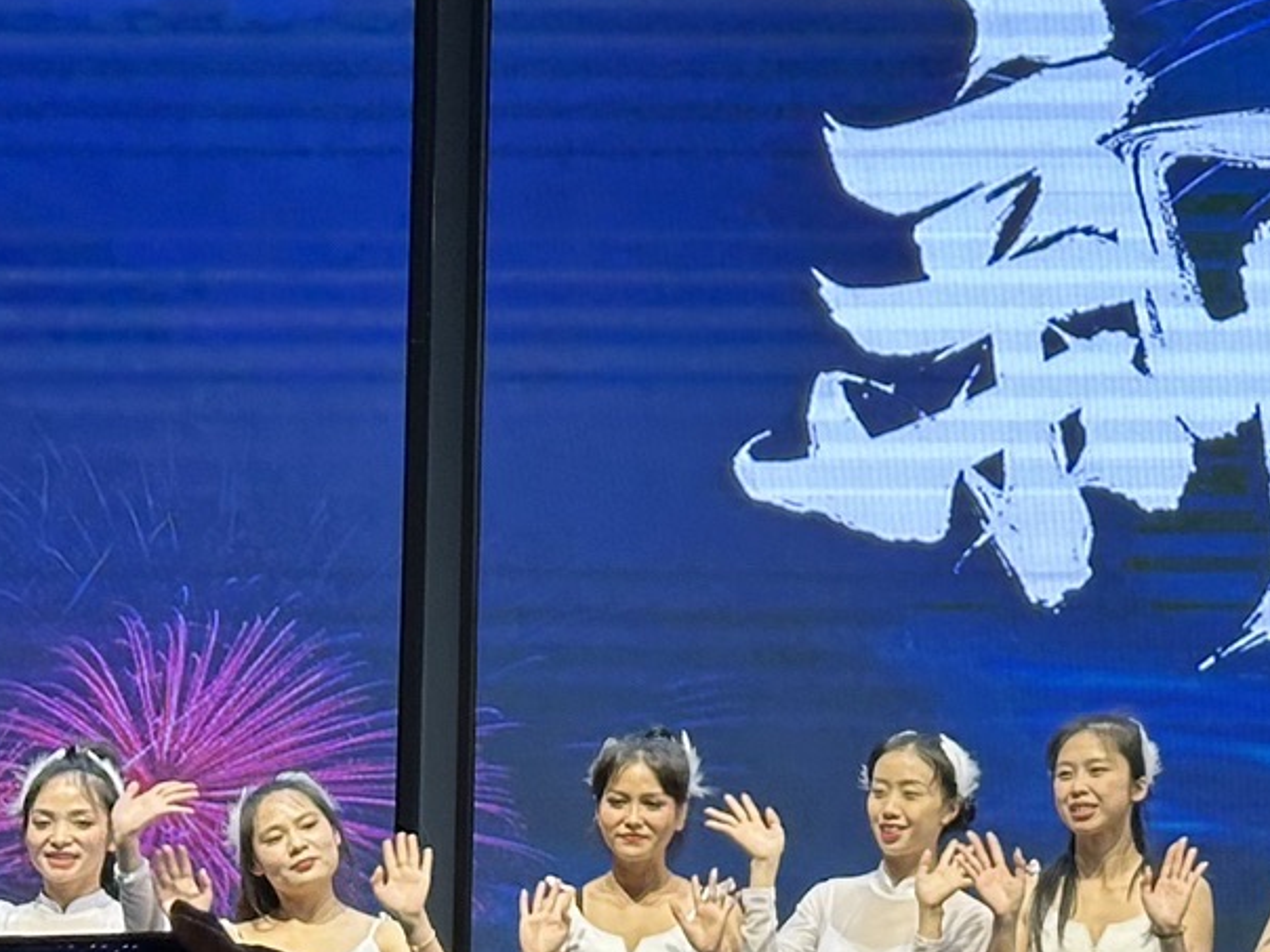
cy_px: 536
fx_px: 5833
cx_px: 1470
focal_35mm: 159
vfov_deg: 9.3
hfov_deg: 12.2
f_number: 1.78
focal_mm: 6.86
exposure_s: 1/120
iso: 64
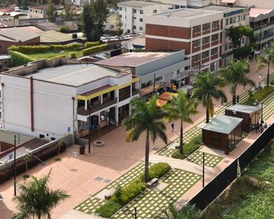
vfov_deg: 22.7
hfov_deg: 28.7
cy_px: 27
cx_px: 154
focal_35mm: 66
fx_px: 536
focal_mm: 20
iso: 100
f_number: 8
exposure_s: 1/160
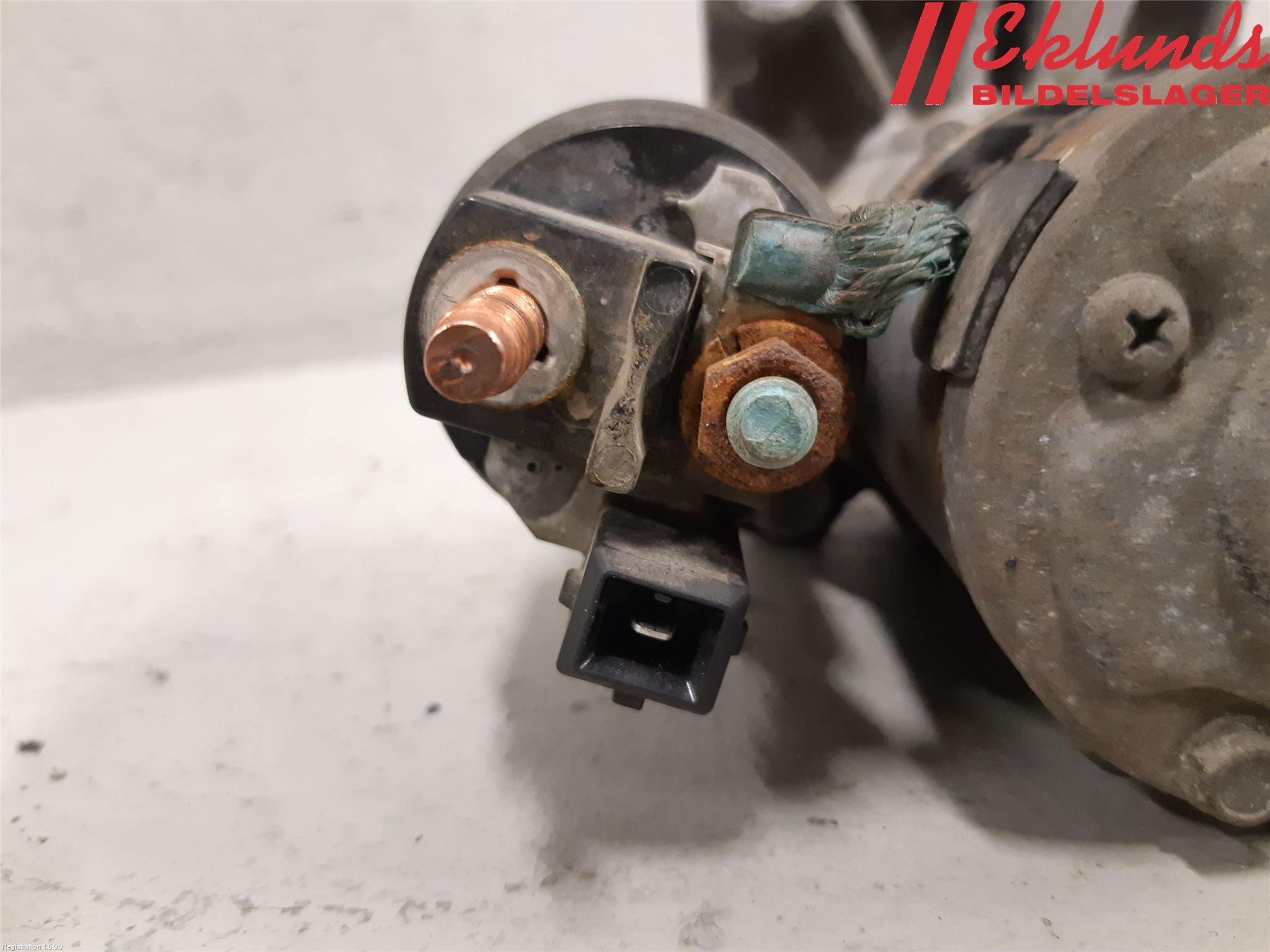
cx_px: 635
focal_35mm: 26
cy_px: 476
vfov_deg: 53.1
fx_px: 954
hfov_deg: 67.3
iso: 250
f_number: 1.7
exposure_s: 1/33
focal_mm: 3.93
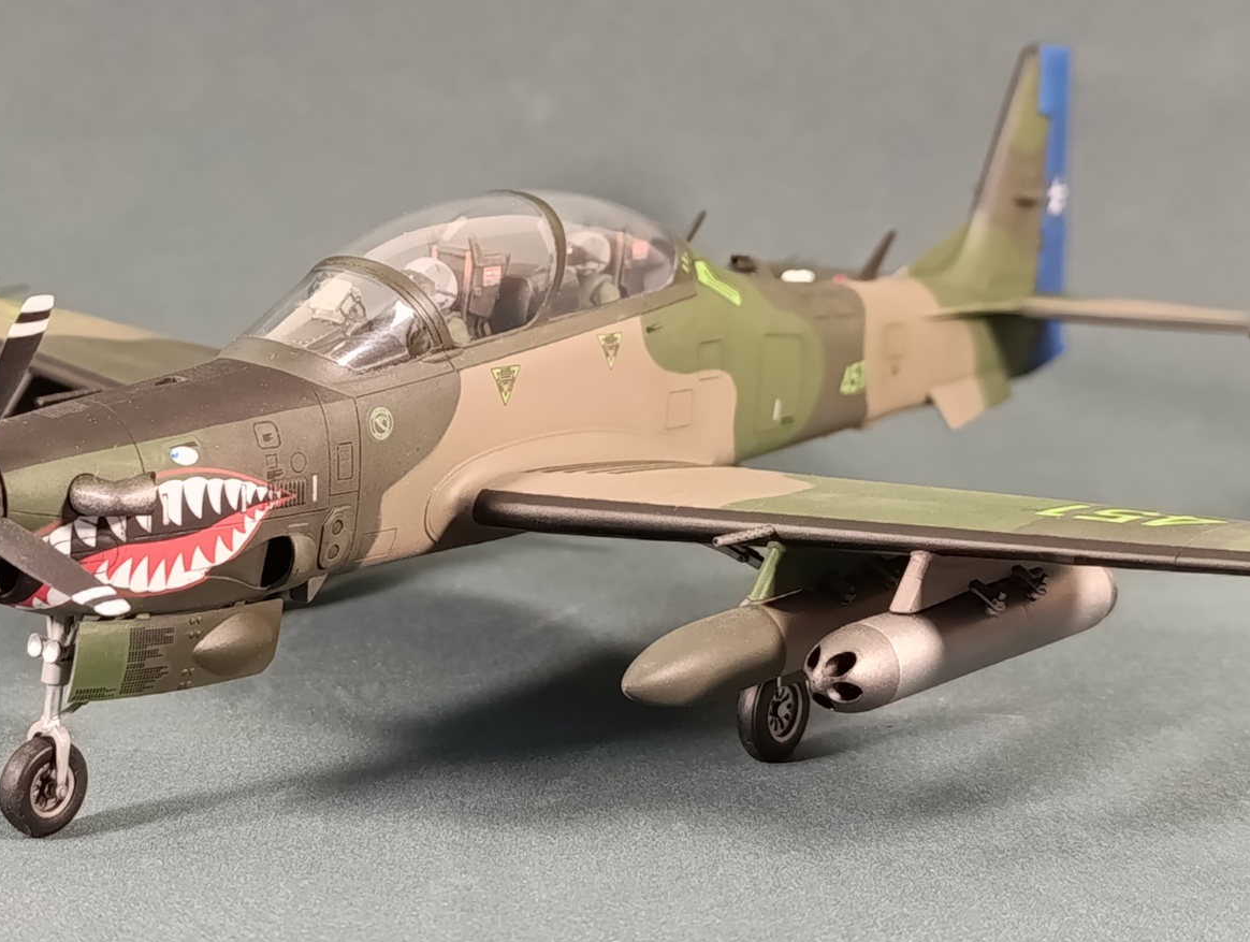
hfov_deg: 28.9
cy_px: 404
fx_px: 2423
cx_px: 564
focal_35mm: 67
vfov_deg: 22.0
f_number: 1.65
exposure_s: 1/50
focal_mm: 6.14
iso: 640
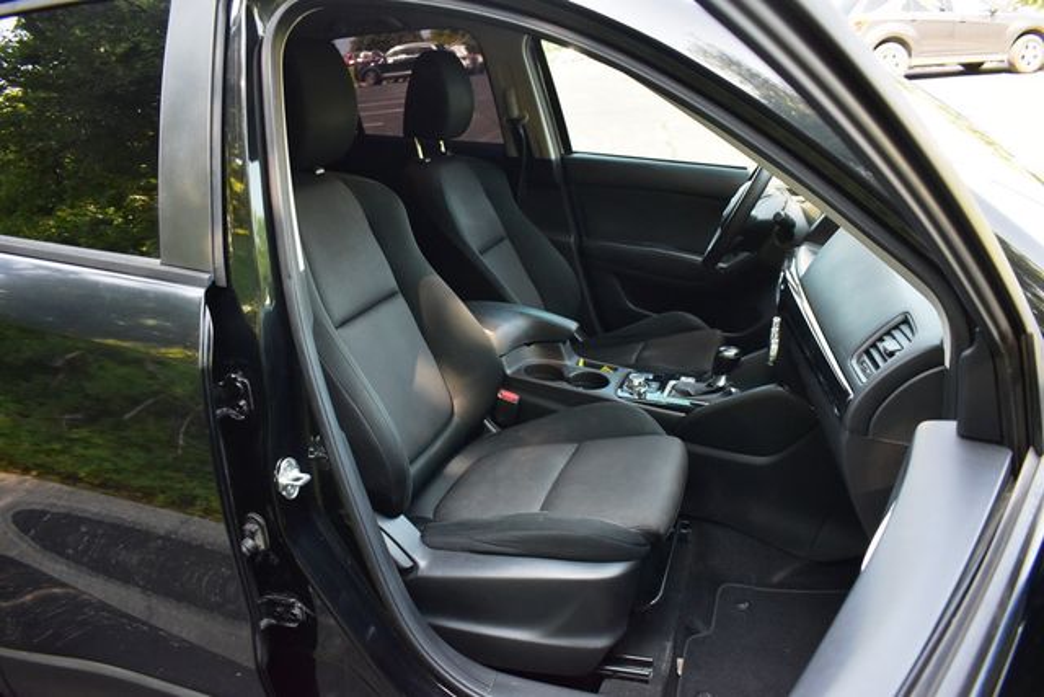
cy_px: 348
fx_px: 783
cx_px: 522
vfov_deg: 48.0
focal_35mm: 27
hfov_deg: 67.4
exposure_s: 1/200
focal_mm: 18
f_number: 3.5
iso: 800
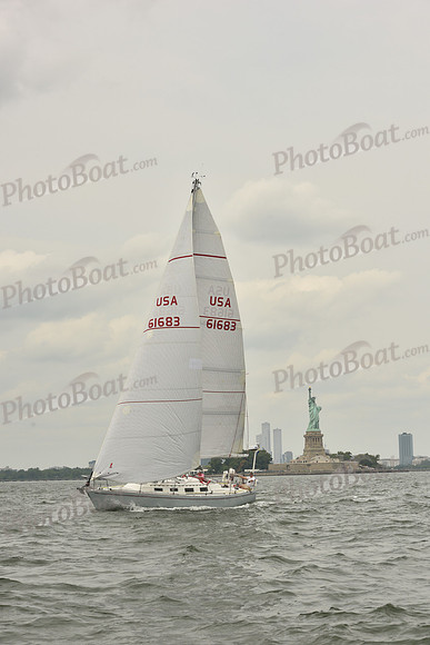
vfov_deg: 28.8
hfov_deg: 19.5
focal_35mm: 70
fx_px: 1253
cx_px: 215
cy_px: 322
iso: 250
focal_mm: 70
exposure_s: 1/640
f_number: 10
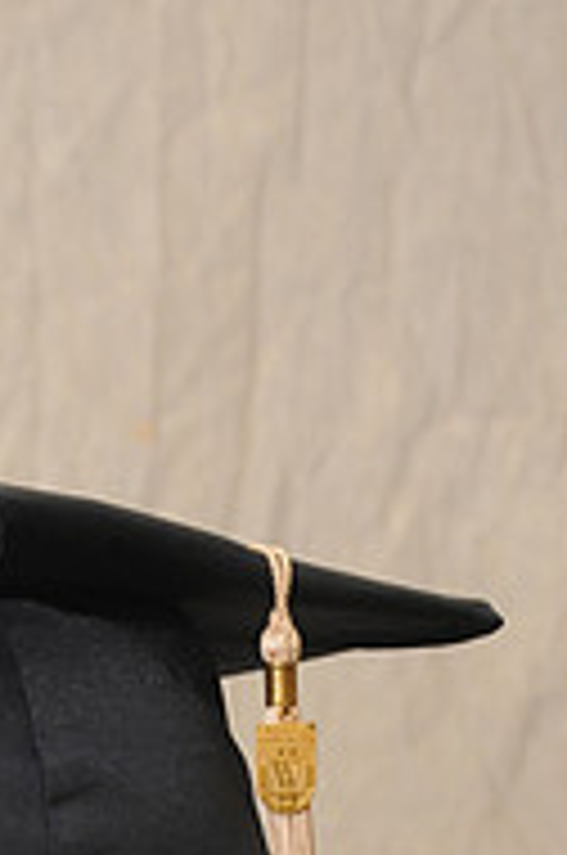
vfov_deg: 7.6
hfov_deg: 5.1
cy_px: 1197
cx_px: -47
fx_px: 6307
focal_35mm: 266
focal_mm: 58
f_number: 5.6
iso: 200
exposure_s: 1/40
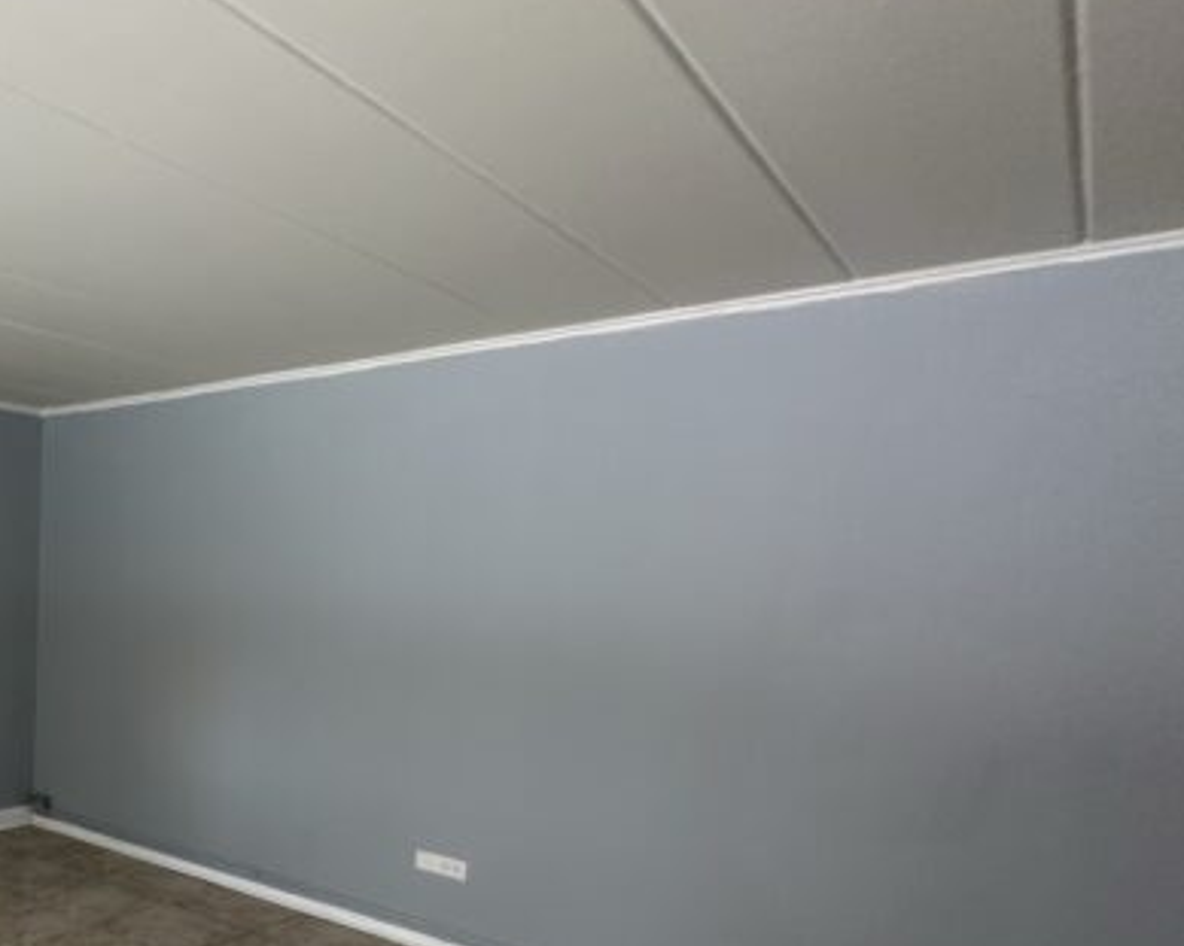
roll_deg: -2.4
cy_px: 788
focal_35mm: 27
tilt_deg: -13.8
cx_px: 37
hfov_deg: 52.7
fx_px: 946
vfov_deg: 49.3
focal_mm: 2.22
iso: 200
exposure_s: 1/60
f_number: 2.2
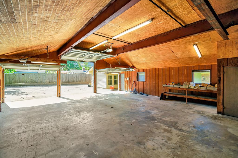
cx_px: 119
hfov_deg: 96.8
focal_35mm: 16
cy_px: 79
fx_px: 106
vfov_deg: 73.7
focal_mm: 16
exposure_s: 1/100
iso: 100
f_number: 5
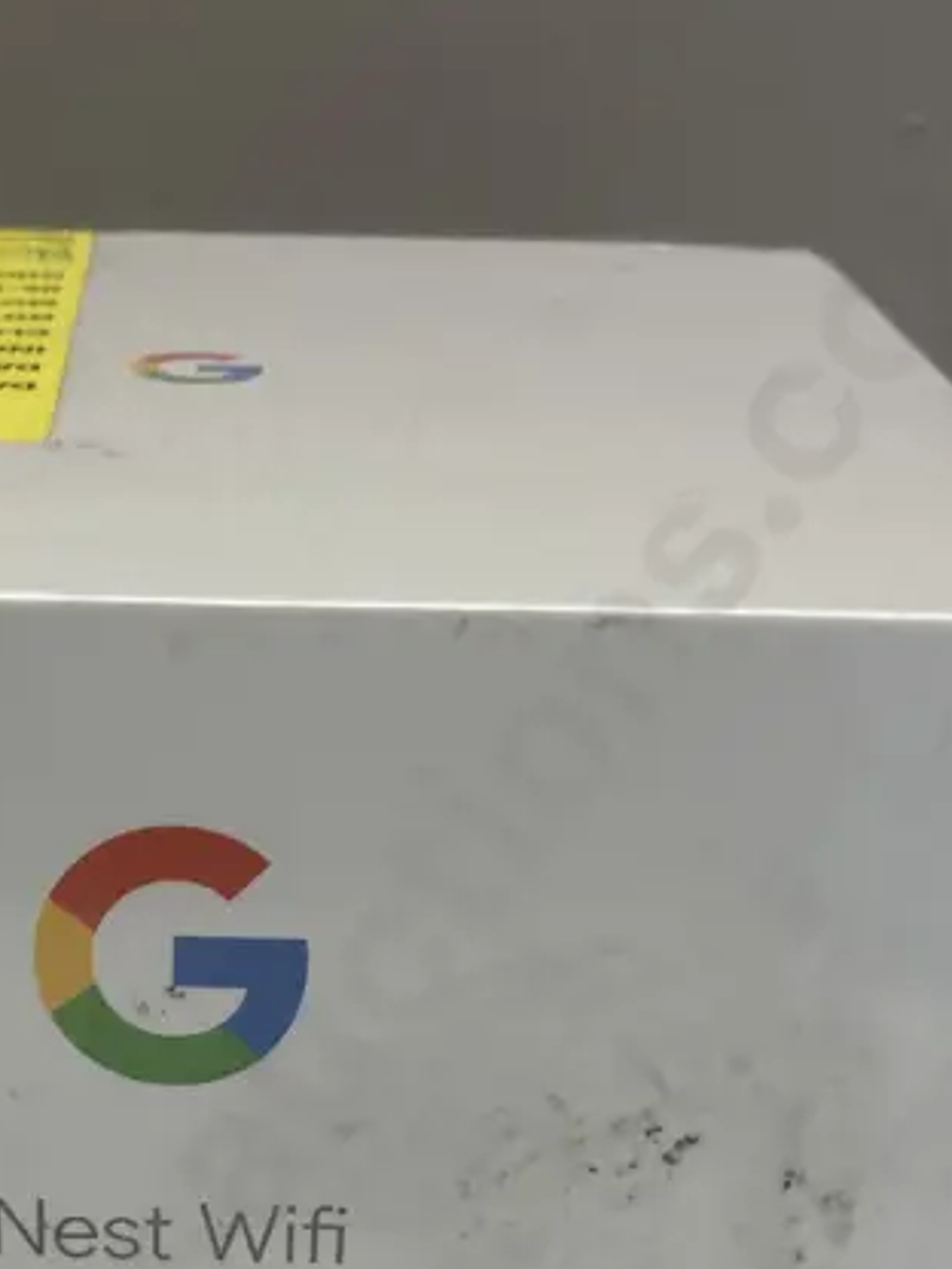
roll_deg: -3.4
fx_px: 2530
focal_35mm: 69
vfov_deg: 26.5
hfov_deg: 21.0
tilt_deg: -28.3
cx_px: 150
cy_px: 1290
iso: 80
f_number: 1.8
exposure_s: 1/100
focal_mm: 3.99
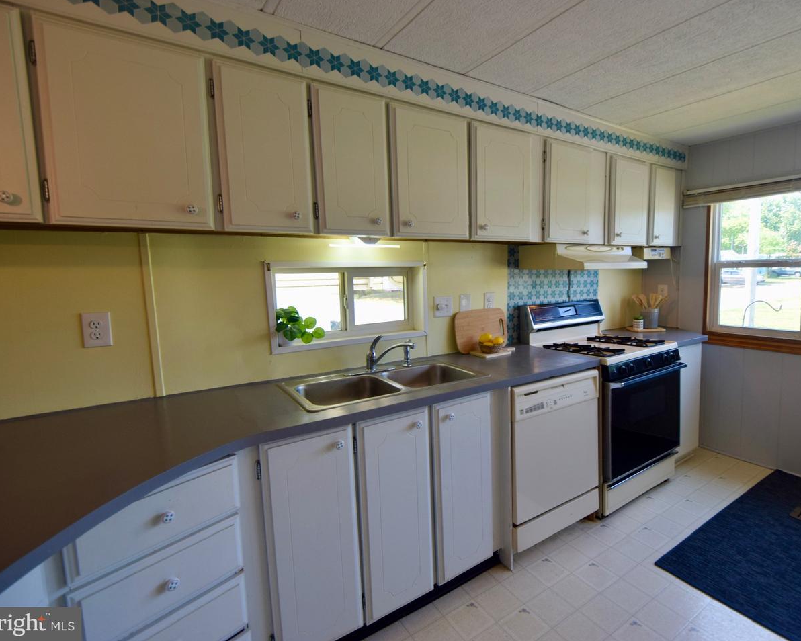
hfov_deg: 89.0
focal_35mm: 17
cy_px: 319
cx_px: 460
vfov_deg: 77.0
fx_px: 403
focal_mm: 10
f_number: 5.6
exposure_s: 1/125
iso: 400
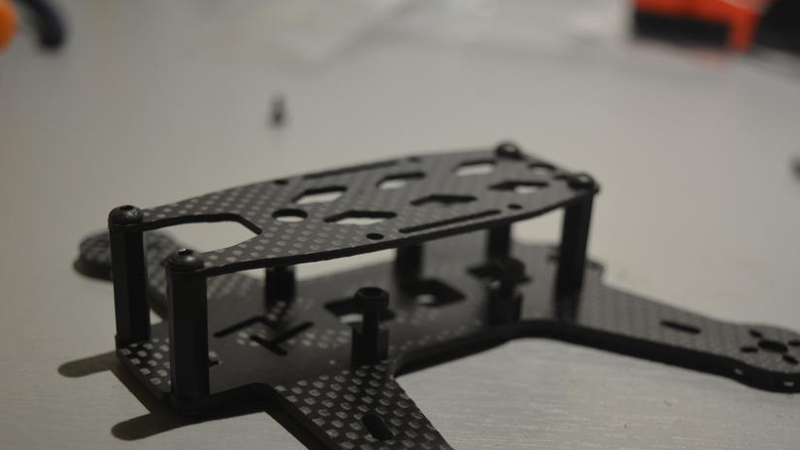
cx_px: 432
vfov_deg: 21.5
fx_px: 1180
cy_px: 325
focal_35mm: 56
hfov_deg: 37.4
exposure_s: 1/60
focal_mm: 29
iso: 400
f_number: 4.2
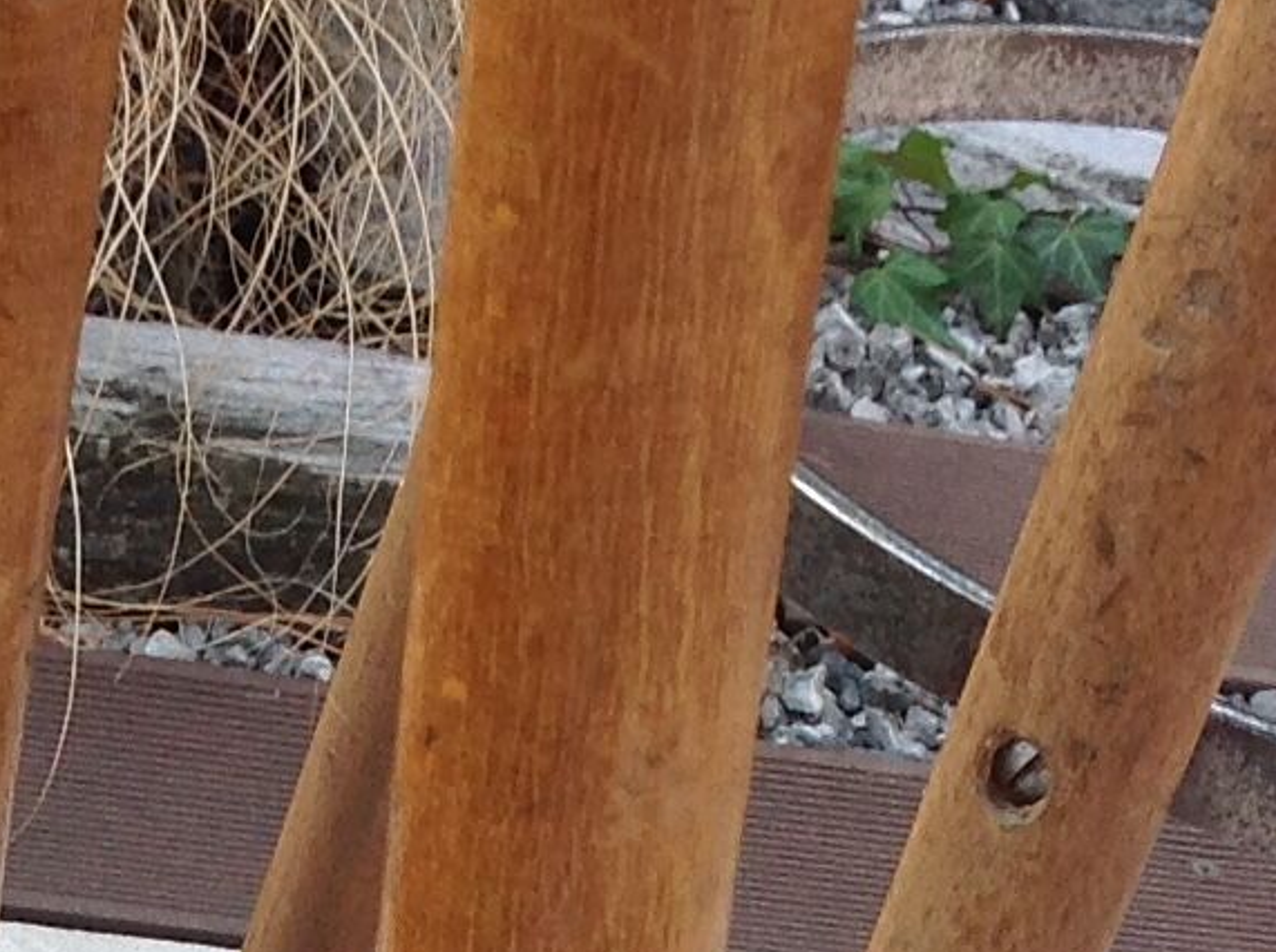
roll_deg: -13.2
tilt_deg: -38.3
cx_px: 139
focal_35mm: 159
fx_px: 5850
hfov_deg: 12.4
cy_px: 1645
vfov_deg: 8.9
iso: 50
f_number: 2.4
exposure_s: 1/122
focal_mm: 4.28
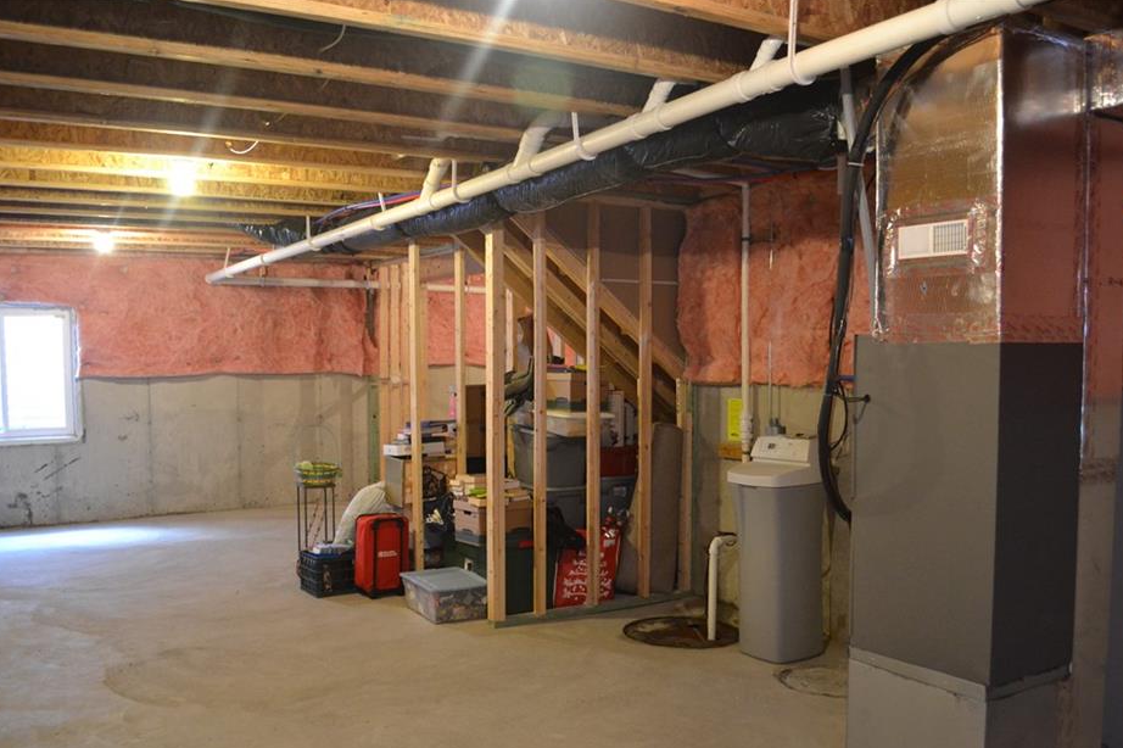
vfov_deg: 43.5
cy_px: 411
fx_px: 935
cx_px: 537
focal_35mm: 30
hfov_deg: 61.9
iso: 1800
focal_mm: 18
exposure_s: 1/15
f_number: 3.5
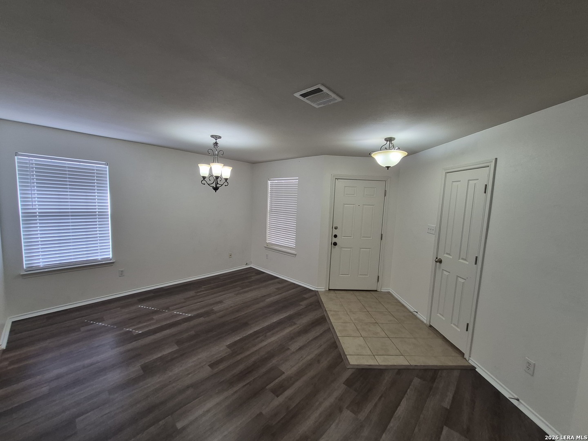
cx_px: 294
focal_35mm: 13
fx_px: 221
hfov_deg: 106.2
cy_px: 220
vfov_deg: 89.9
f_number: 2.2
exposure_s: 1/60
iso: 160
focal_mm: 1.74
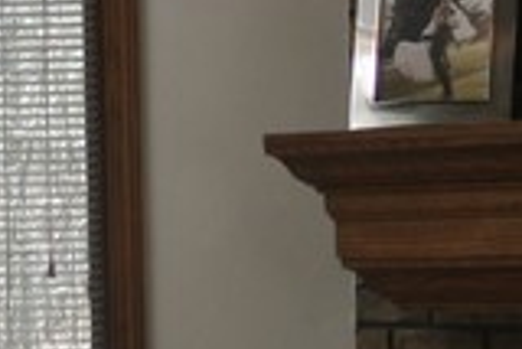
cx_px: 175
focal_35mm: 183
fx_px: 2656
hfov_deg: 11.2
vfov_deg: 7.5
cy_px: 414
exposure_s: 1/125
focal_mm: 10
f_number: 3.5
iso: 200
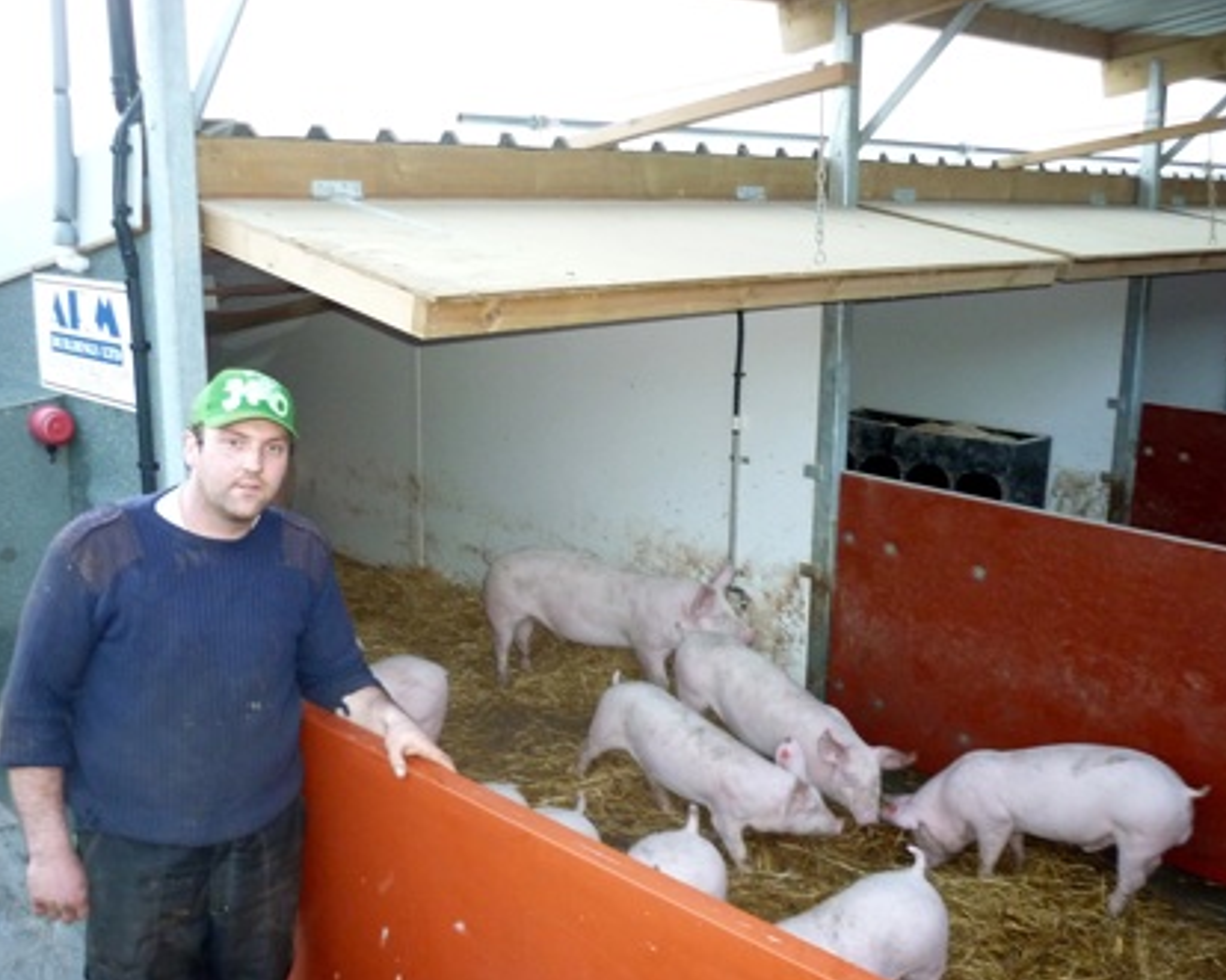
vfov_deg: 42.2
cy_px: 490
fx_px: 1270
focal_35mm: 35
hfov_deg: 51.5
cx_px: 586
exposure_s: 1/30
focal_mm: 5.5
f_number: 2.8
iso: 400
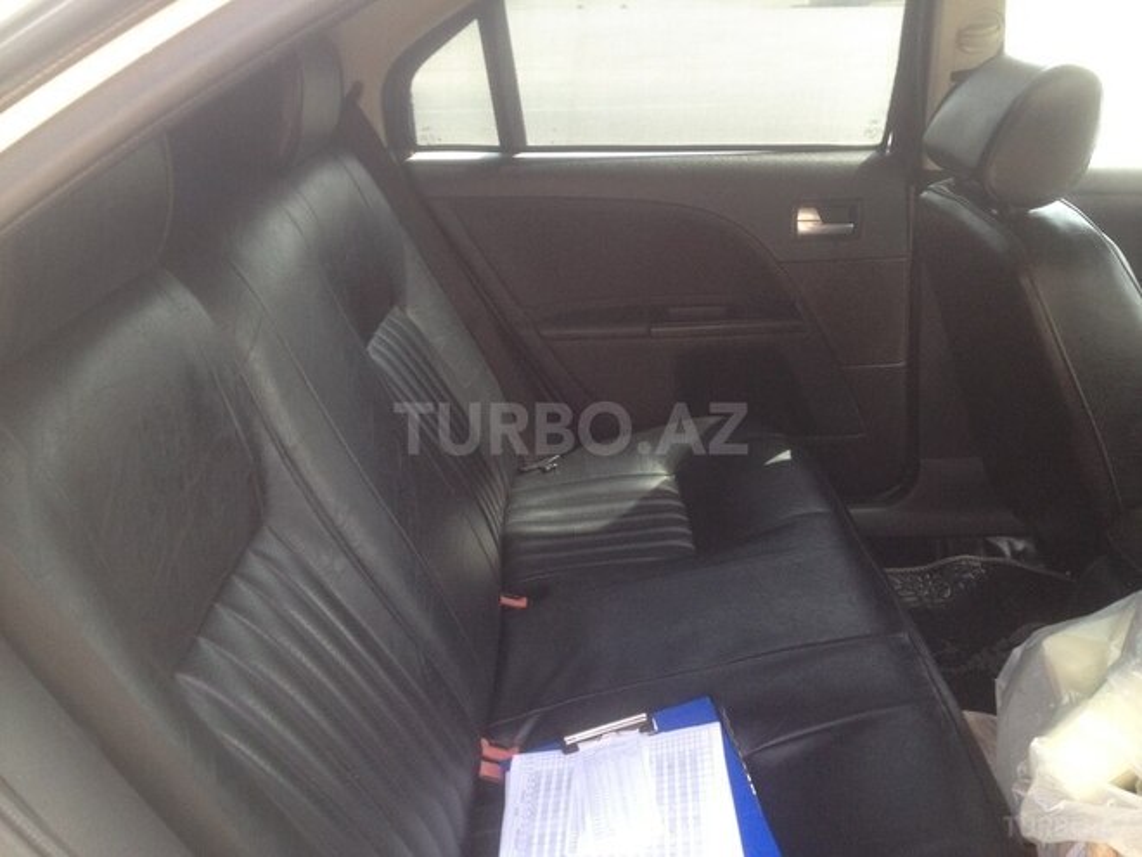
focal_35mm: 35
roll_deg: +2.5
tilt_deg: -23.6
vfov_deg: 40.7
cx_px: 571
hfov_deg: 52.6
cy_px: 428
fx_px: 1155
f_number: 2.4
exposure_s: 1/120
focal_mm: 4.28
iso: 80
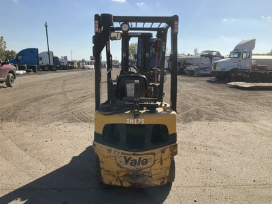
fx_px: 228
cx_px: 136
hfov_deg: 61.7
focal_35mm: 29
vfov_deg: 48.2
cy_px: 102
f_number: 1.8
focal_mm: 3
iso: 25
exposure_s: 1/2227
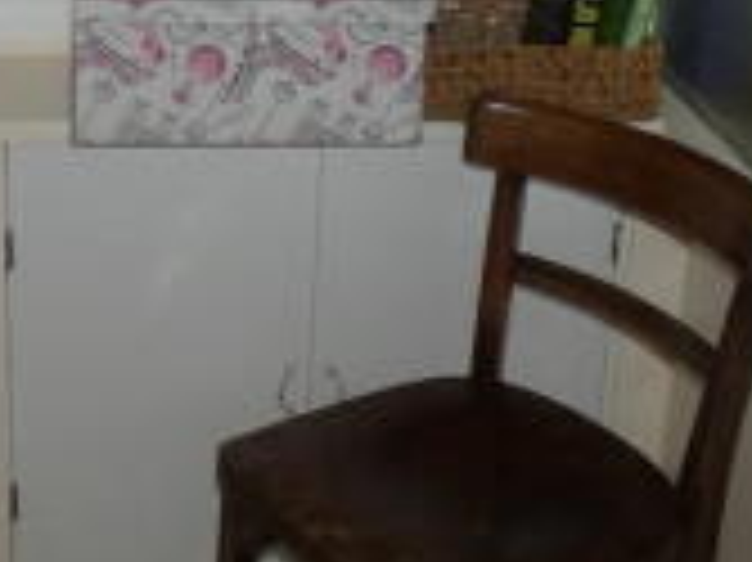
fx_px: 1520
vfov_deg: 20.4
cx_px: 115
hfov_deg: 27.1
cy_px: 7
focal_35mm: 70
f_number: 2.8
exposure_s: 1/60
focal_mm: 3.6
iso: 125
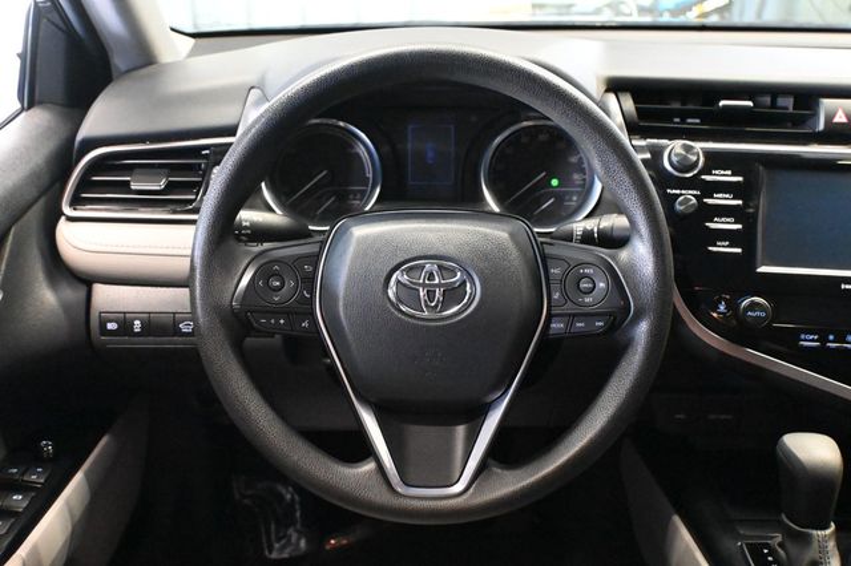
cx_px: 426
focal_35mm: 39
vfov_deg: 34.2
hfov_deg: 49.6
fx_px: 921
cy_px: 283
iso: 12800
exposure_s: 1/40
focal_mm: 26
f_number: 4.5
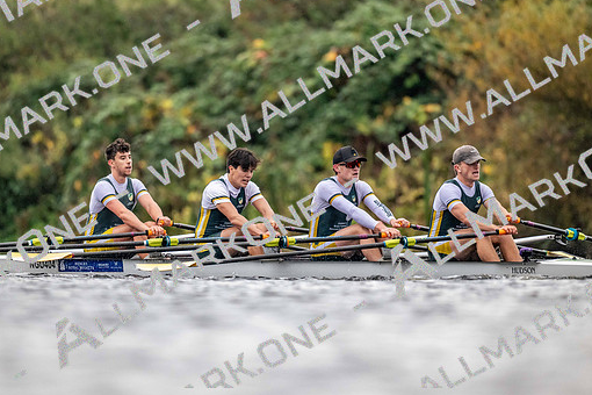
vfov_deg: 2.0
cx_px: 291
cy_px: 189
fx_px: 11214
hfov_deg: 3.0
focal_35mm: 682
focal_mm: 600
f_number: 4
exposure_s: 1/2500
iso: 2500
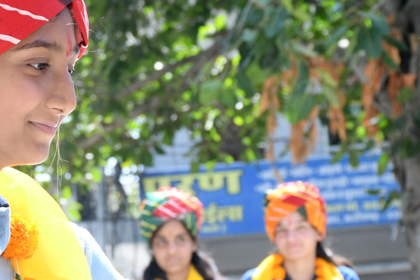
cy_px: 152
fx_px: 2135
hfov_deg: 11.1
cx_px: -36
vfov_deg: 7.5
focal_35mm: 183
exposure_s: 1/160
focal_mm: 52
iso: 320
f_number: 8
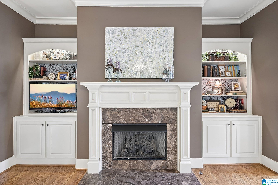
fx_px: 135
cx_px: 139
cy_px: 92
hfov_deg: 91.6
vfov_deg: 68.9
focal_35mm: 18
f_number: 8
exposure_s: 1/3.33
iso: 400
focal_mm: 17.5
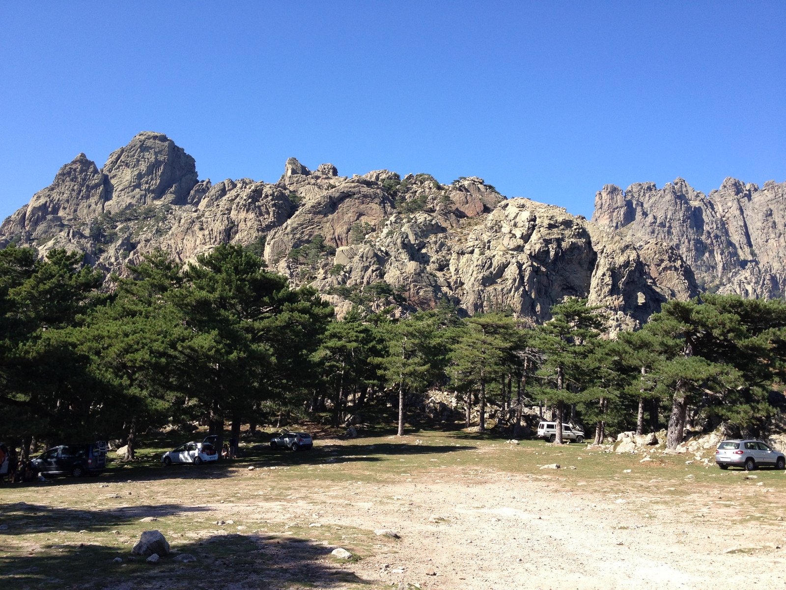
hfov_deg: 52.6
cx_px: 393
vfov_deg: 40.7
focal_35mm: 35
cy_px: 295
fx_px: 795
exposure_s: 1/767
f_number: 2.4
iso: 64
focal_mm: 4.28
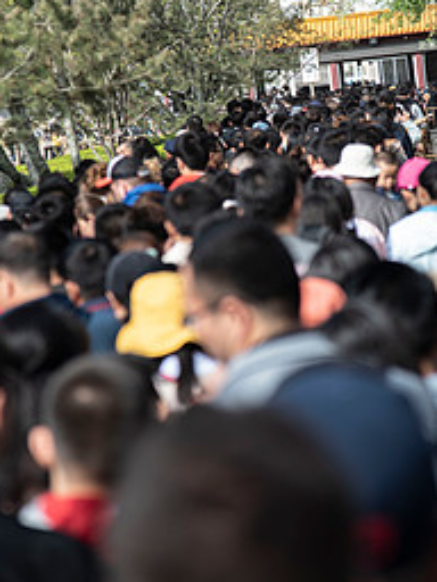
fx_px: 3417
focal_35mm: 203
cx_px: 294
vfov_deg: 9.7
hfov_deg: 7.3
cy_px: 157
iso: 200
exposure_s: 1/500
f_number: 4
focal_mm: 120
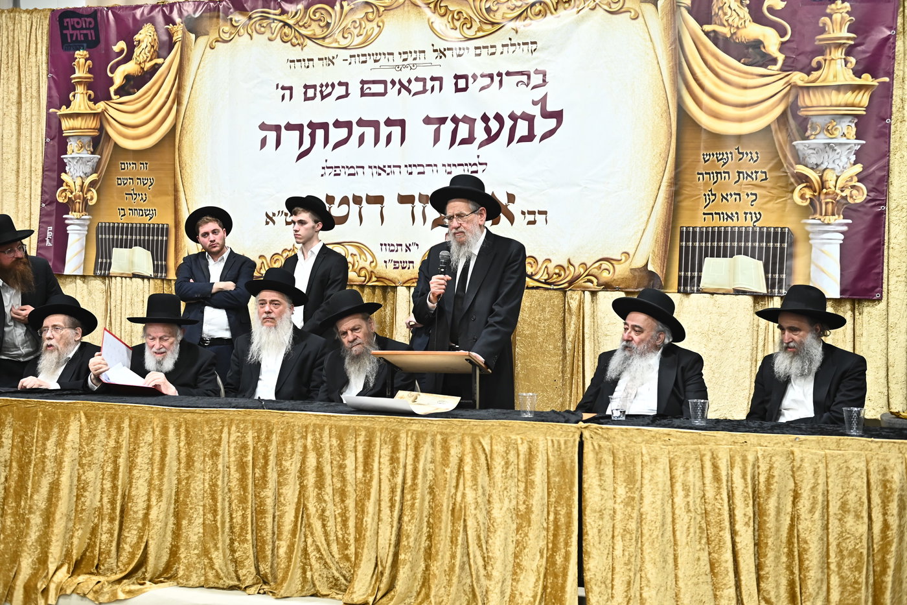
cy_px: 302
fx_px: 1058
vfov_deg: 31.9
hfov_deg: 46.4
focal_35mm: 42
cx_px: 454
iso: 1600
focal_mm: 42
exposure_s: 1/200
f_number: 3.5
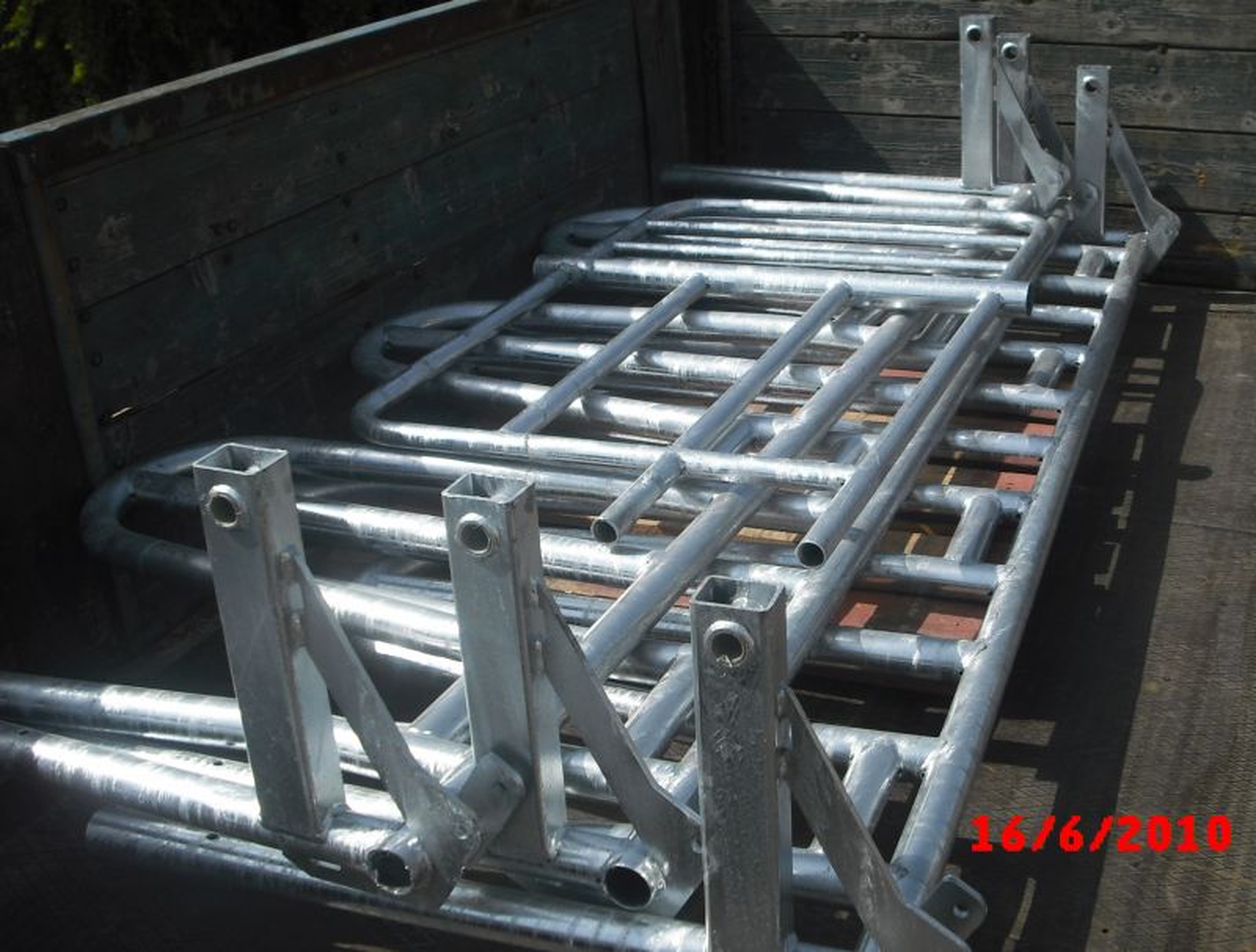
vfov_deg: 38.0
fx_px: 1385
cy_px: 476
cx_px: 628
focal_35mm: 38
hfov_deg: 48.8
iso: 64
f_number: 5.6
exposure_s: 1/400
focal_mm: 6.2
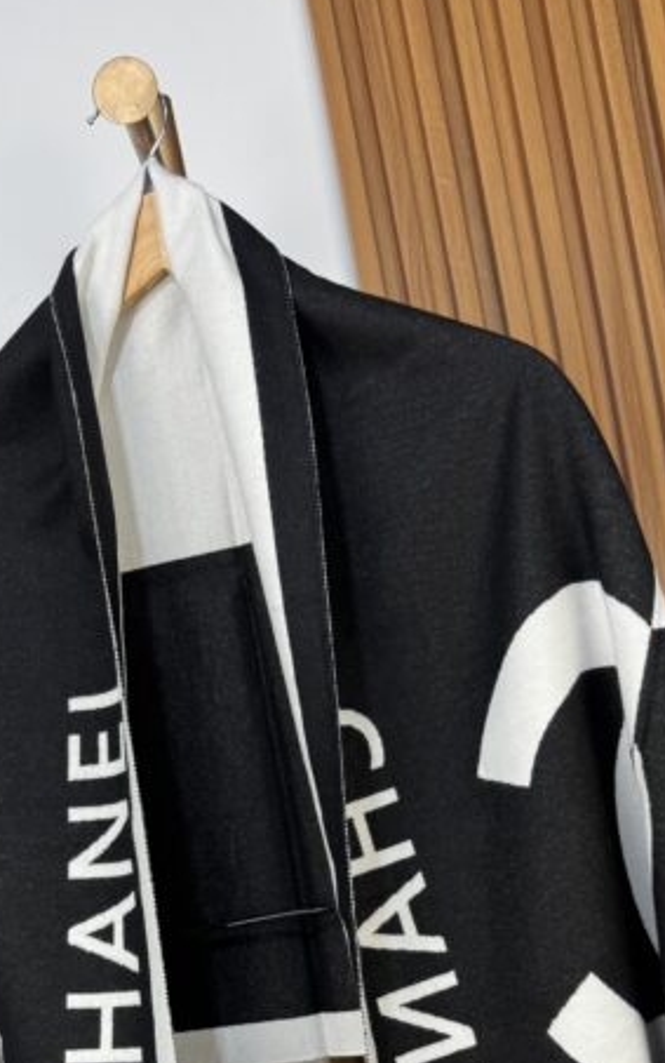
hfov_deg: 28.5
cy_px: 873
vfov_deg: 42.1
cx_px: 256
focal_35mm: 45
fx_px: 1303
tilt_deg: -1.7
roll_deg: +10.6
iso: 64
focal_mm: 6.76
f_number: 1.78
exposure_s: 1/120
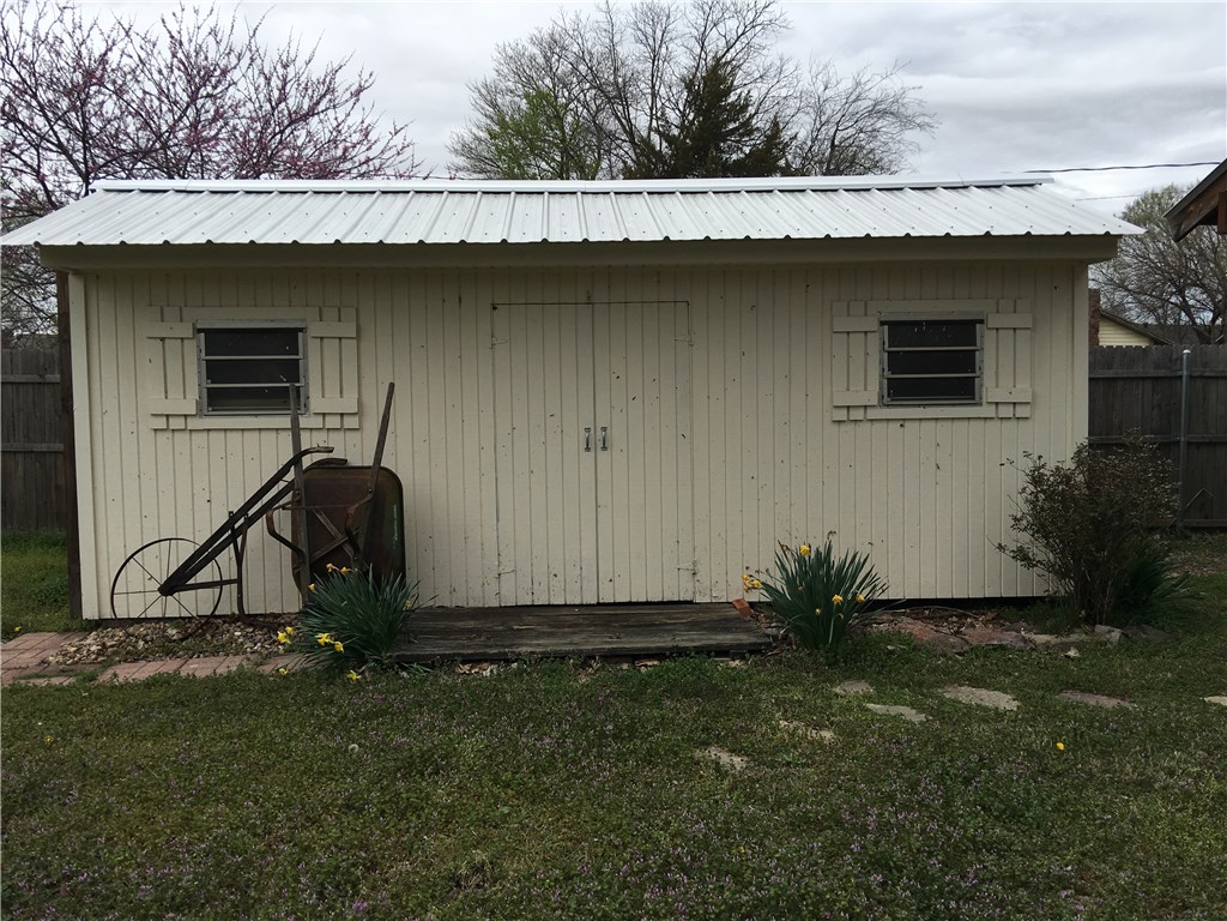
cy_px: 460
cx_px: 614
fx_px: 1028
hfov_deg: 61.7
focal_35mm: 29
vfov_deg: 48.2
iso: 25
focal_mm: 4.15
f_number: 2.2
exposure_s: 1/1374
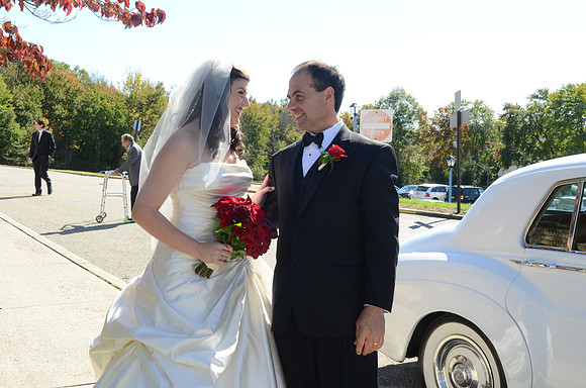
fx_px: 731
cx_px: 293
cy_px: 194
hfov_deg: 43.7
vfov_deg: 29.7
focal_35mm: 45
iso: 500
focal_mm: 30
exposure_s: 1/160
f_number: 13
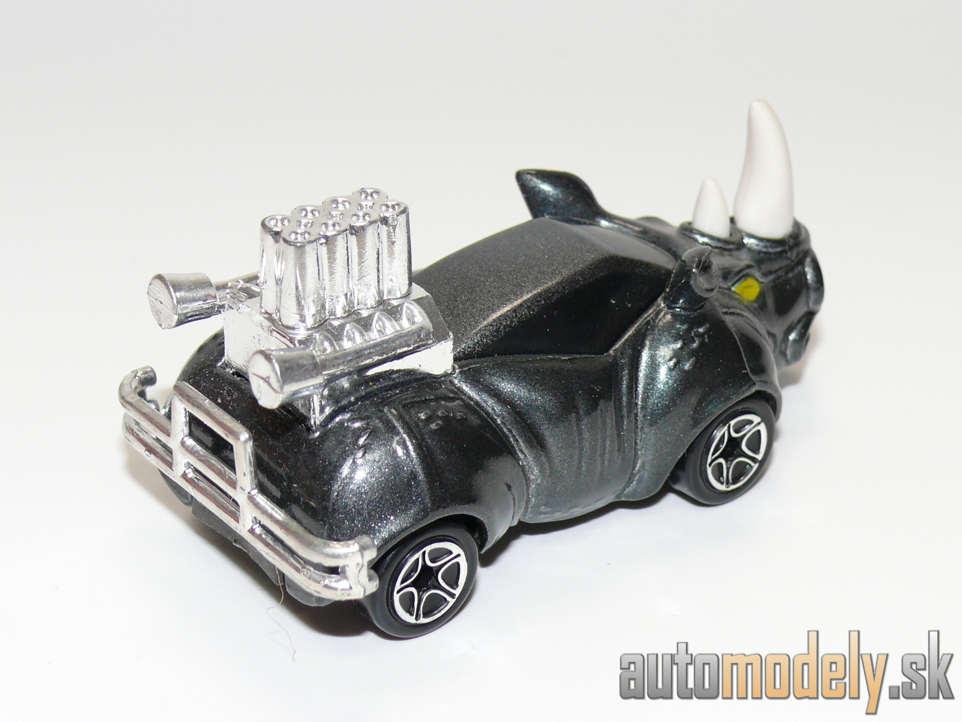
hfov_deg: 22.5
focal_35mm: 87
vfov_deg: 17.0
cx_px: 481
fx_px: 2418
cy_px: 361
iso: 100
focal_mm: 12.2
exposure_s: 1/30
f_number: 4
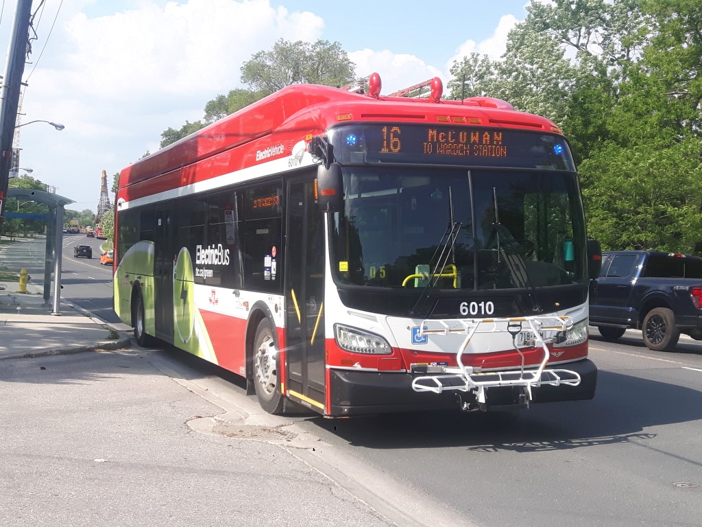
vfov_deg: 45.4
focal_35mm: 31
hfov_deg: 58.4
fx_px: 629
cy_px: 264
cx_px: 351
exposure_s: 1/783
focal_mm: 3.7
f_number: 1.9
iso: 40
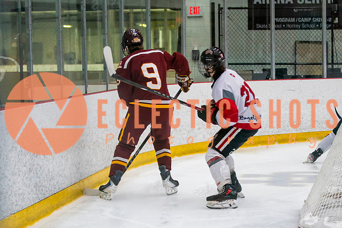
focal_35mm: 130
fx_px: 1237
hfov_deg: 15.7
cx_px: 172
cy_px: 145
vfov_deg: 10.5
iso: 2000
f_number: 2.8
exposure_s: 1/640
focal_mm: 70
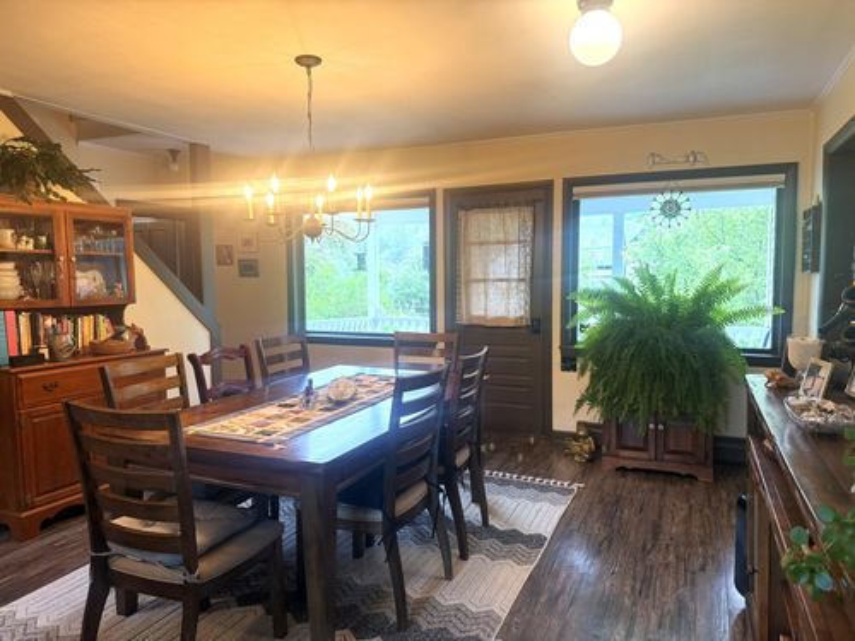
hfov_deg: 71.6
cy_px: 320
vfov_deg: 56.8
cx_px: 428
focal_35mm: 24
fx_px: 593
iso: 160
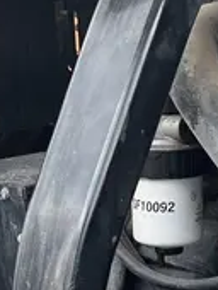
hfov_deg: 13.1
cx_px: 201
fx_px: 938
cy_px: 513
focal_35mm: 112
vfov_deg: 15.3
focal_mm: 5.1
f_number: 1.6
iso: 40
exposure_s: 1/220
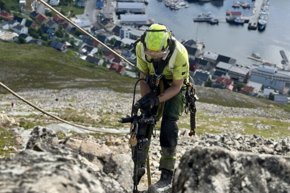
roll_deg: -3.3
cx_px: 145
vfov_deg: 20.0
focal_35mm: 67
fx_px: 540
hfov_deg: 30.1
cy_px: 22
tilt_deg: -22.1
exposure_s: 1/3597
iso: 80
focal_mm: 6.86
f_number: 1.78
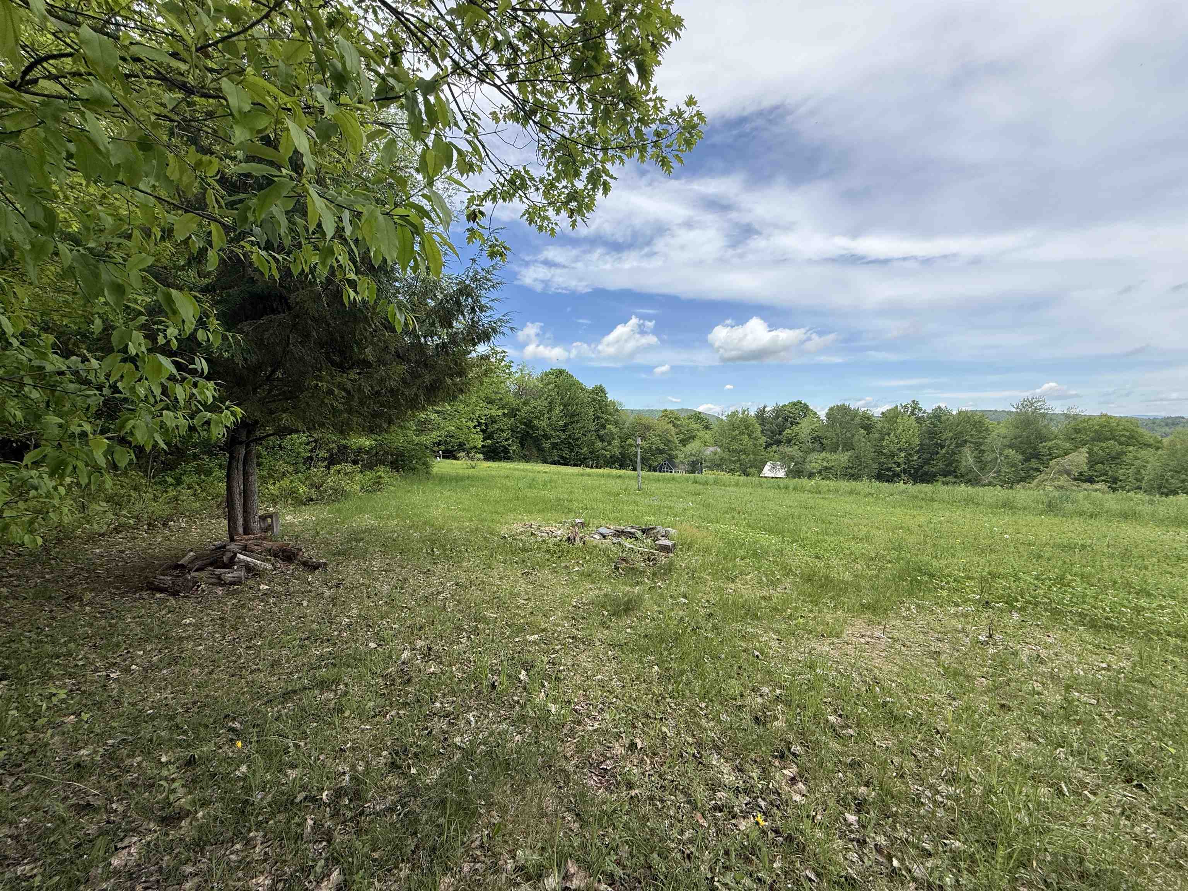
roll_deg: +2.1
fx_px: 480
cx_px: 594
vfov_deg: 85.7
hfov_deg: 102.1
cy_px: 446
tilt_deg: -1.5
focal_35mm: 14
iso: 50
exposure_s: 1/1464
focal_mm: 2.22
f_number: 2.2
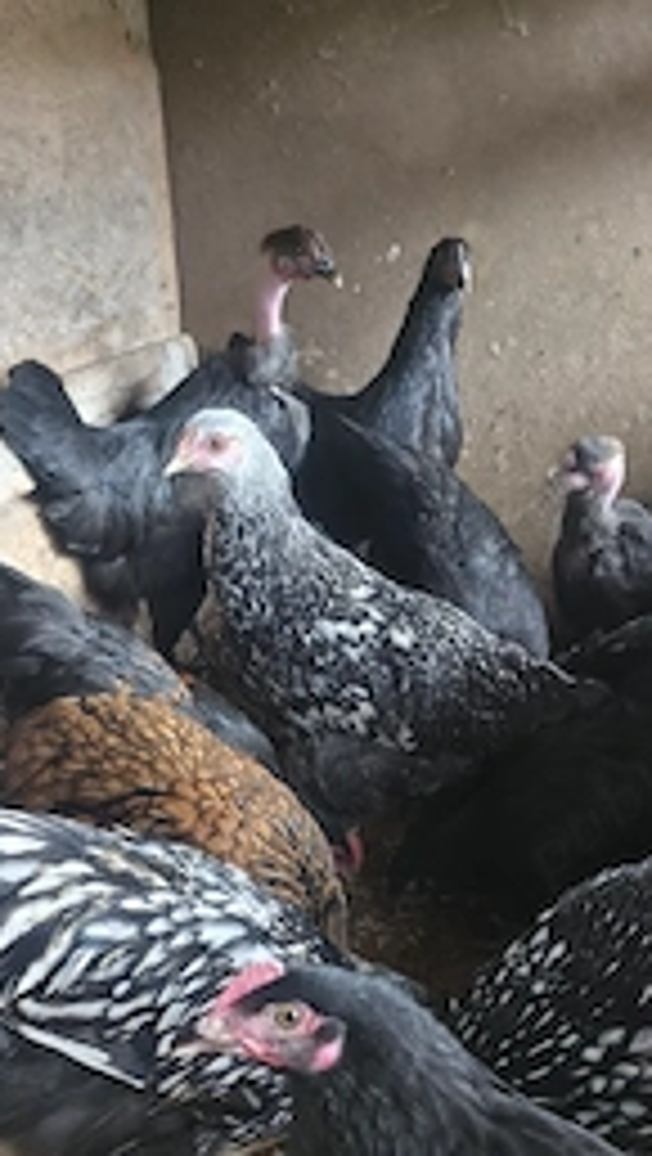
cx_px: 414
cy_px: 823
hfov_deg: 30.4
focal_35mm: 39
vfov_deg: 50.1
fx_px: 1196
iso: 1000
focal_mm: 6.14
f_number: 1.65
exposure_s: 1/33.3
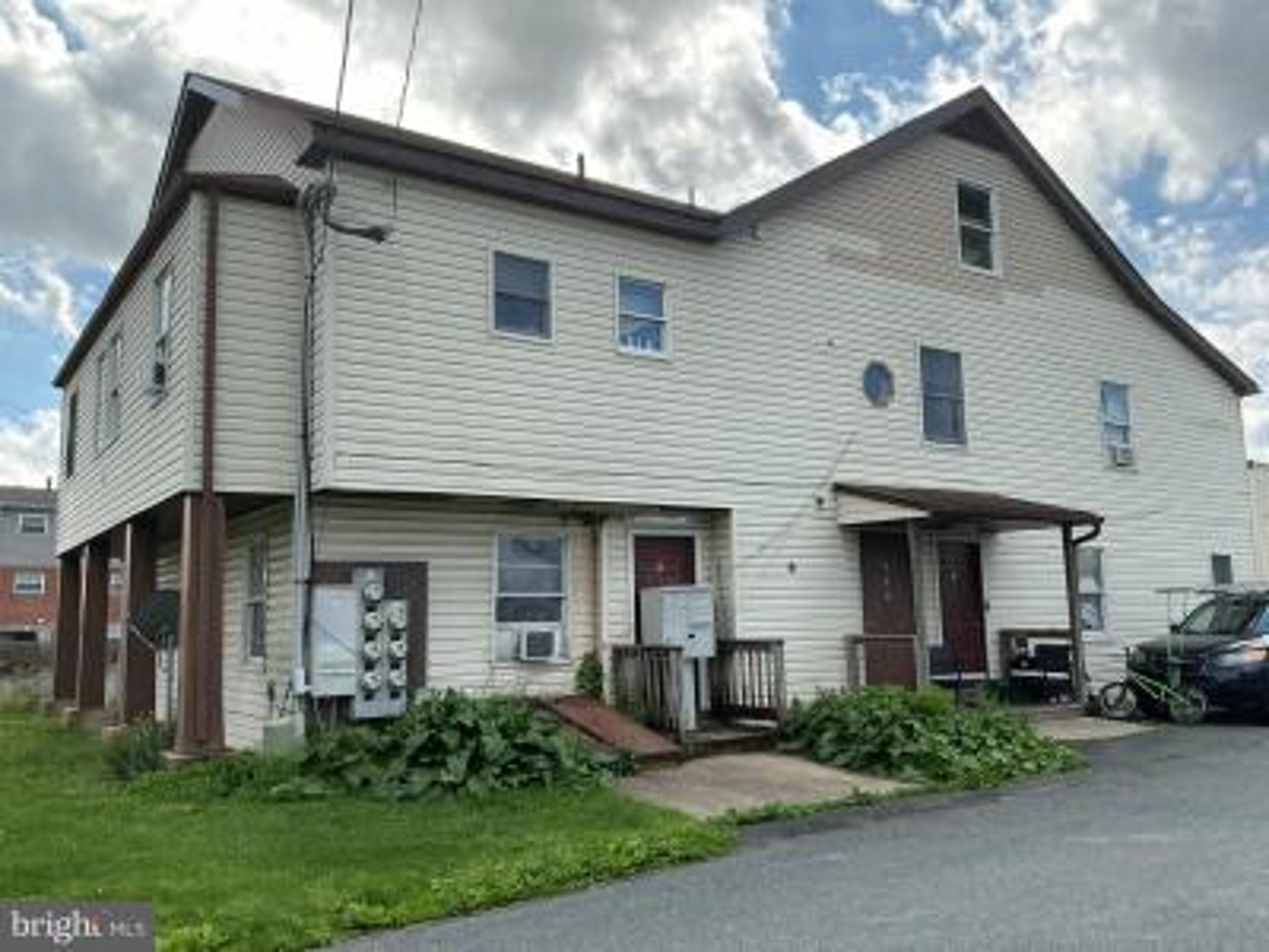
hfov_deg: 61.7
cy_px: 476
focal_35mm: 29
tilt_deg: +9.4
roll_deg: +2.0
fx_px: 1063
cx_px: 634
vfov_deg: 48.2
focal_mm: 3
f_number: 1.8
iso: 25
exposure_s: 1/1168
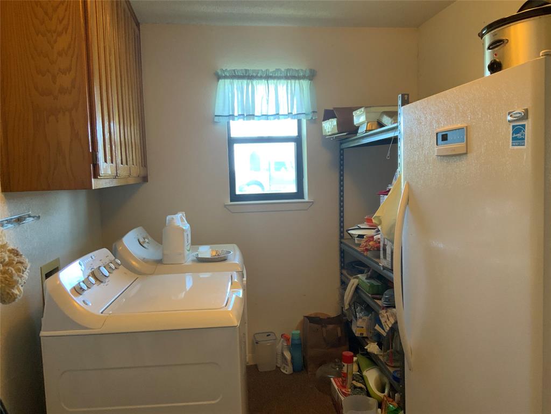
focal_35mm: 29
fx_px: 462
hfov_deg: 61.7
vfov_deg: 48.2
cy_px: 207
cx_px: 276
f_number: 1.8
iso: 200
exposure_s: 1/60
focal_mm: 3
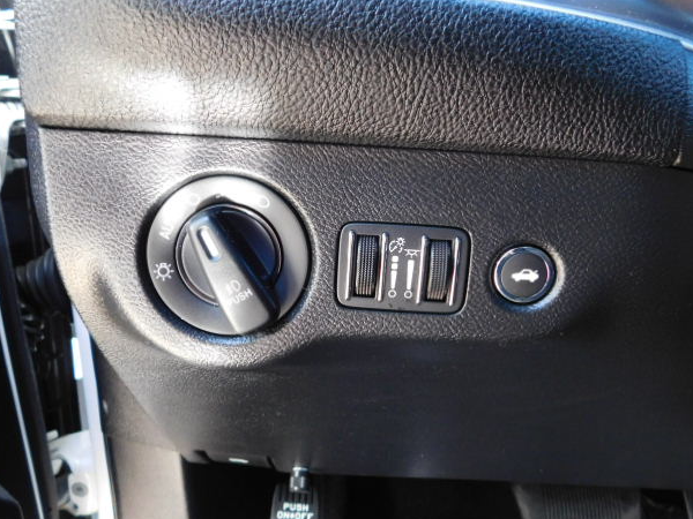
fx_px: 641
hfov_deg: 56.8
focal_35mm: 32
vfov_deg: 44.1
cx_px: 338
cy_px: 248
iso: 320
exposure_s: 1/30
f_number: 3.2
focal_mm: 5.3
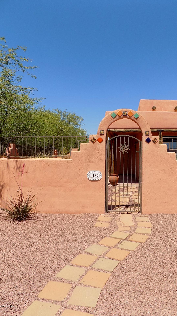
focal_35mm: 26
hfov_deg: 43.6
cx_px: 121
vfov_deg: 71.9
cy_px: 153
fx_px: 217
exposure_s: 1/1250
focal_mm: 4
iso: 80
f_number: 3.1
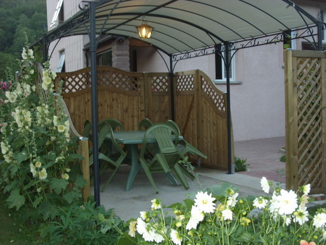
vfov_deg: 26.1
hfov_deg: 34.3
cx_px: 163
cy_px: 122
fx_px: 527
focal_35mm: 56
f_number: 3.1
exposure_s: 1/42
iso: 100
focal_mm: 9.3
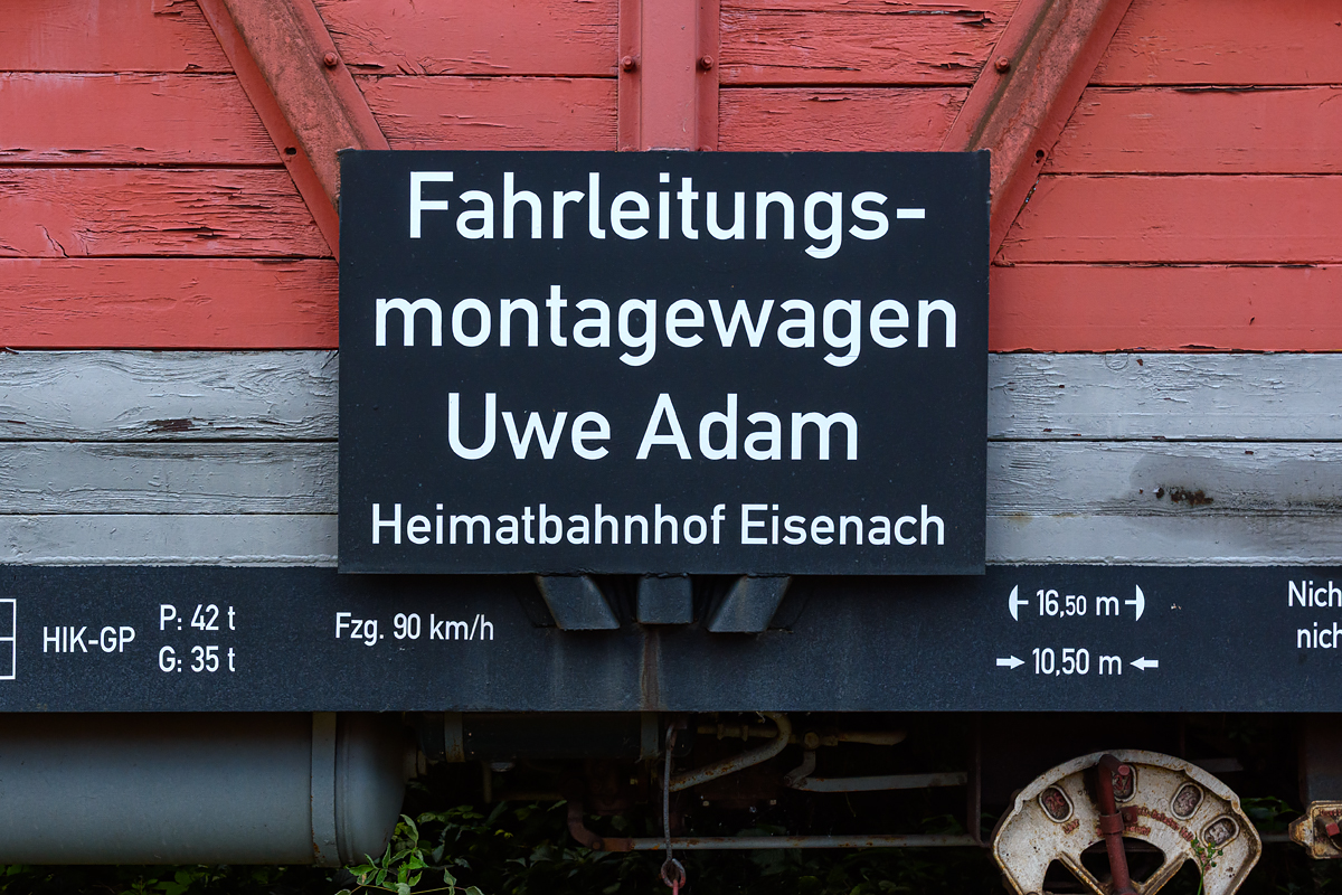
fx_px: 1677
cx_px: 671
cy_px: 448
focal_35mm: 45
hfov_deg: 43.6
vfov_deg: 29.9
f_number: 8
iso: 200
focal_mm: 30
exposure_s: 1/400
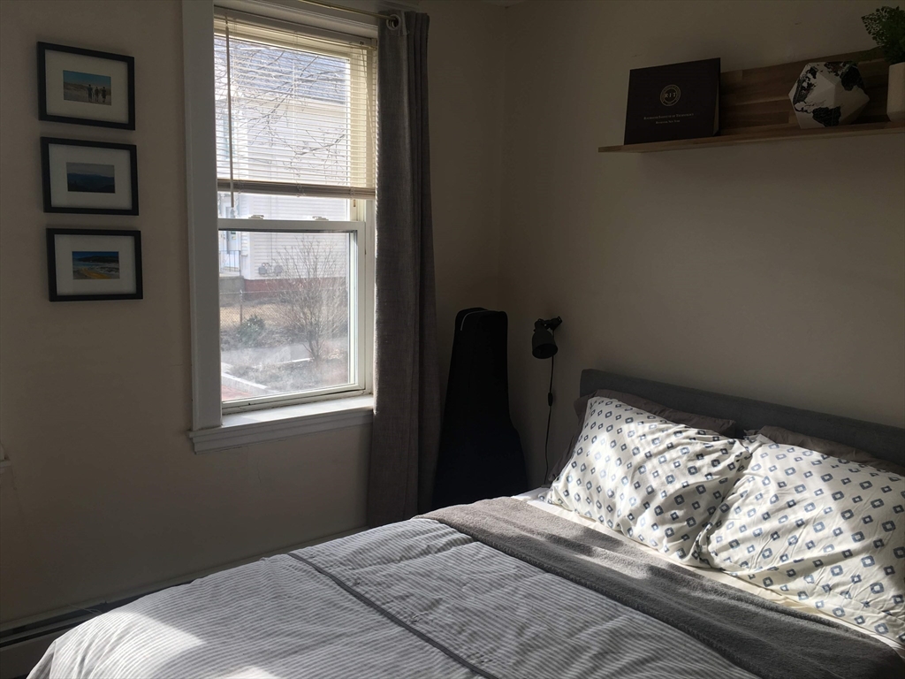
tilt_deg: -8.3
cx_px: 452
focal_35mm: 29
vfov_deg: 48.2
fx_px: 758
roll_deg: -0.7
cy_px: 340
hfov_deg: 61.7
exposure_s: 1/127
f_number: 2.2
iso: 25
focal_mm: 4.15
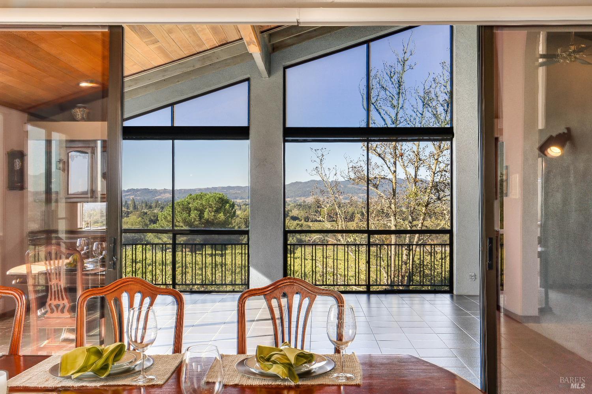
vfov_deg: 37.9
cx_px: 296
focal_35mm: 35
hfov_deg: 54.4
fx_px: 576
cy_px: 197
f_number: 11
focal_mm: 35
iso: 320
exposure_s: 1/125
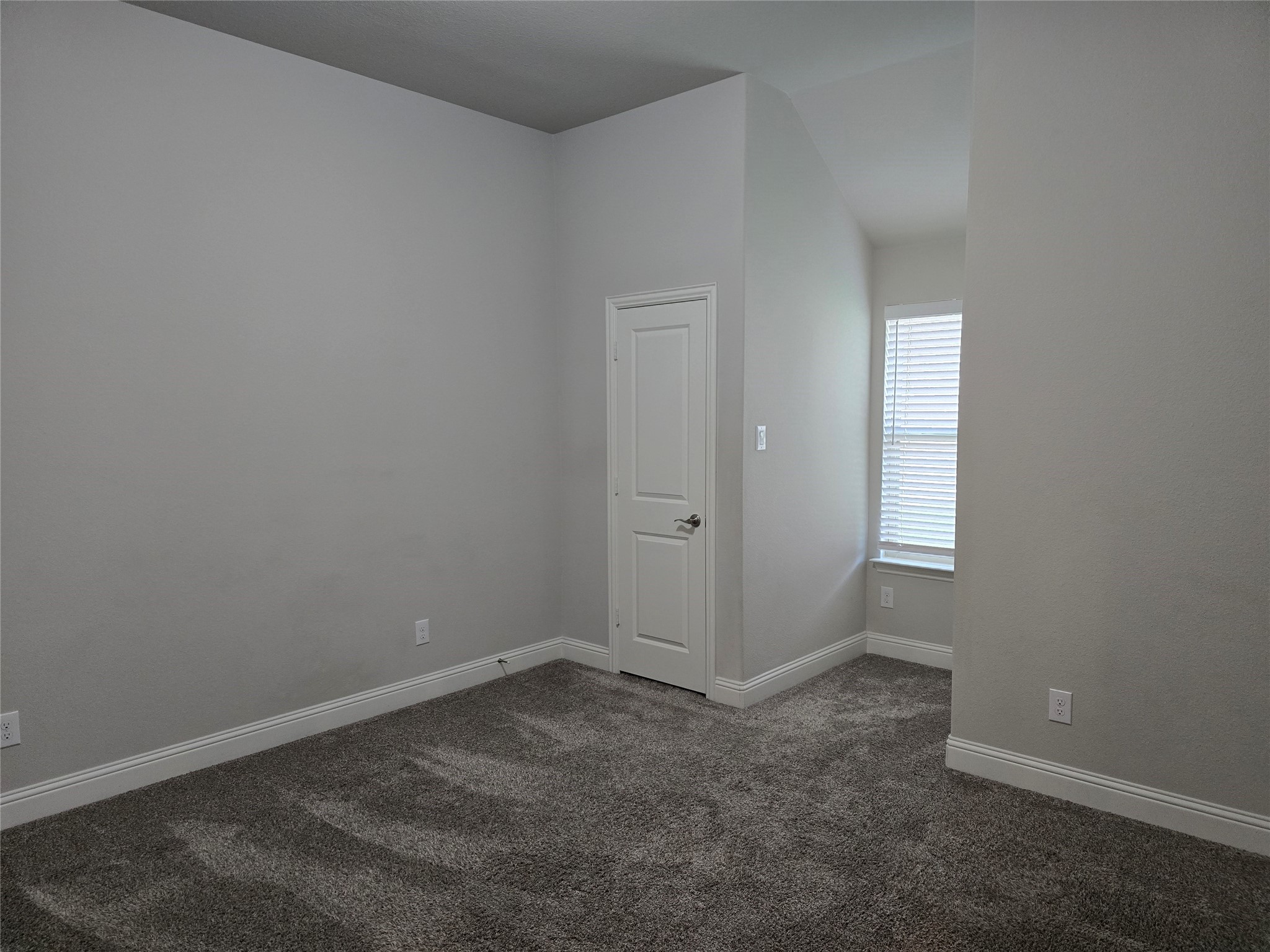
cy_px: 476
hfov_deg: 73.9
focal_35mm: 23
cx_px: 635
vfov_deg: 58.9
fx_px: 844
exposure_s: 1/120
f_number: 1.7
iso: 400
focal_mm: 6.3
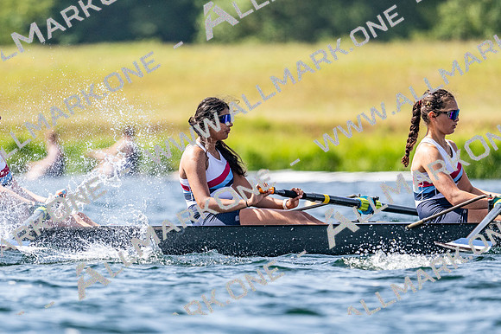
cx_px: 250
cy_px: 167
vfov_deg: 2.3
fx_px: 8345
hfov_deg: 3.4
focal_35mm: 600
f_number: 4.5
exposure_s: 1/2500
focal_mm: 400
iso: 320
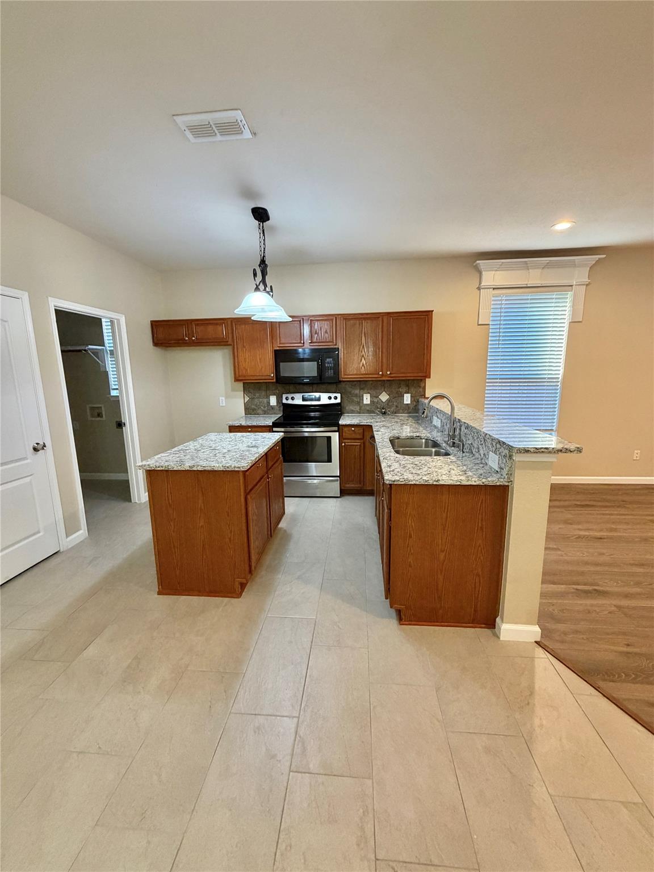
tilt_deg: -10.4
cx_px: 327
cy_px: 436
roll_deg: +0.8
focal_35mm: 14
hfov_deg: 85.7
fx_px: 353
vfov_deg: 102.1
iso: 400
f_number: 2.2
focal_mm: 2.22
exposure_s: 1/60
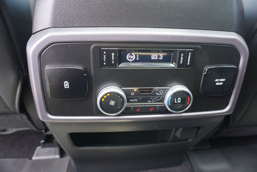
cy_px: 86
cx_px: 128
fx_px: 171
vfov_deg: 53.2
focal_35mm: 24
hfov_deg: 73.7
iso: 640
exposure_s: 1/60
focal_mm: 16
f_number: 4
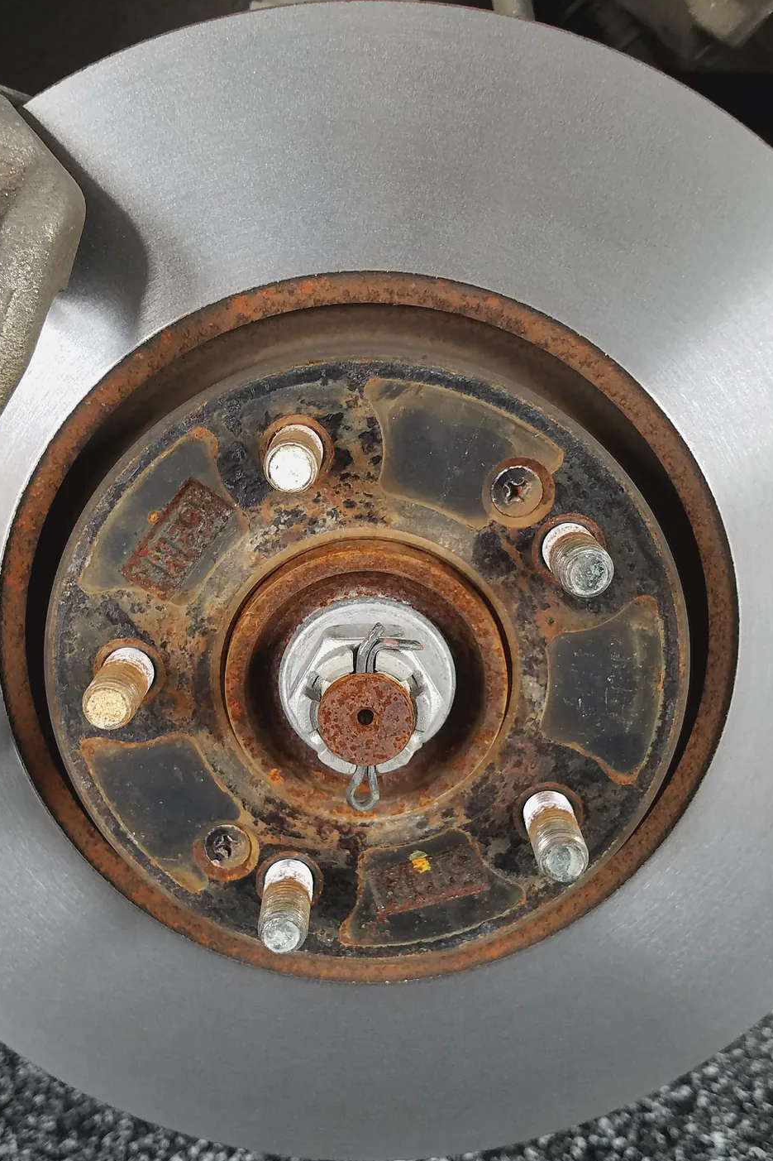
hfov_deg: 35.9
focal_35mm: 37
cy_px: 591
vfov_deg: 51.9
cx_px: 373
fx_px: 1192
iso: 100
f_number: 1.7
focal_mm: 4.2
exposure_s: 1/120
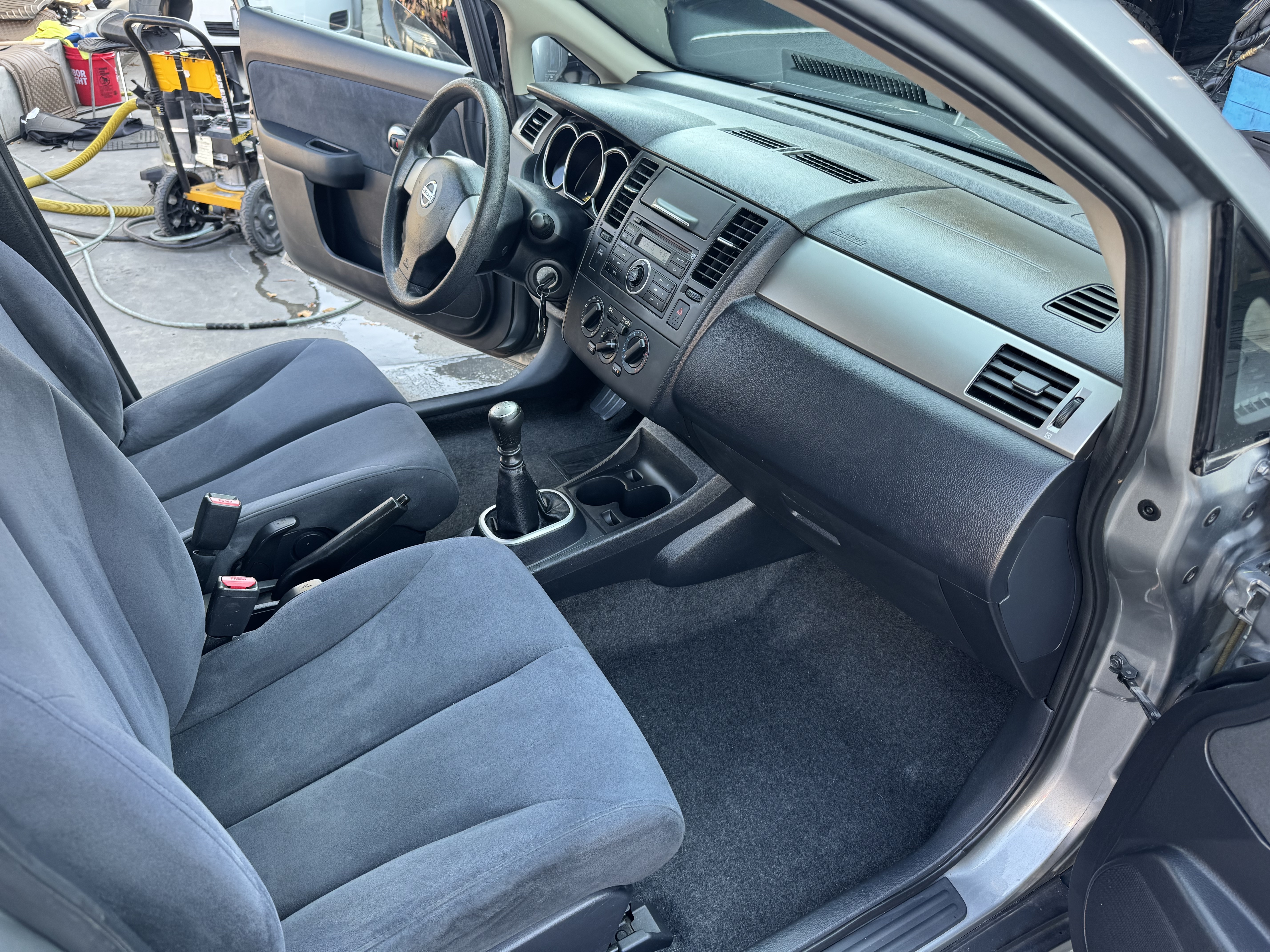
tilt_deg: -31.6
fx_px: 881
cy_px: 476
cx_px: 635
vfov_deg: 56.8
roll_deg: -1.6
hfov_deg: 71.6
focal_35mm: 24
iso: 80
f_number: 1.78
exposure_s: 1/121
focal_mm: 6.76
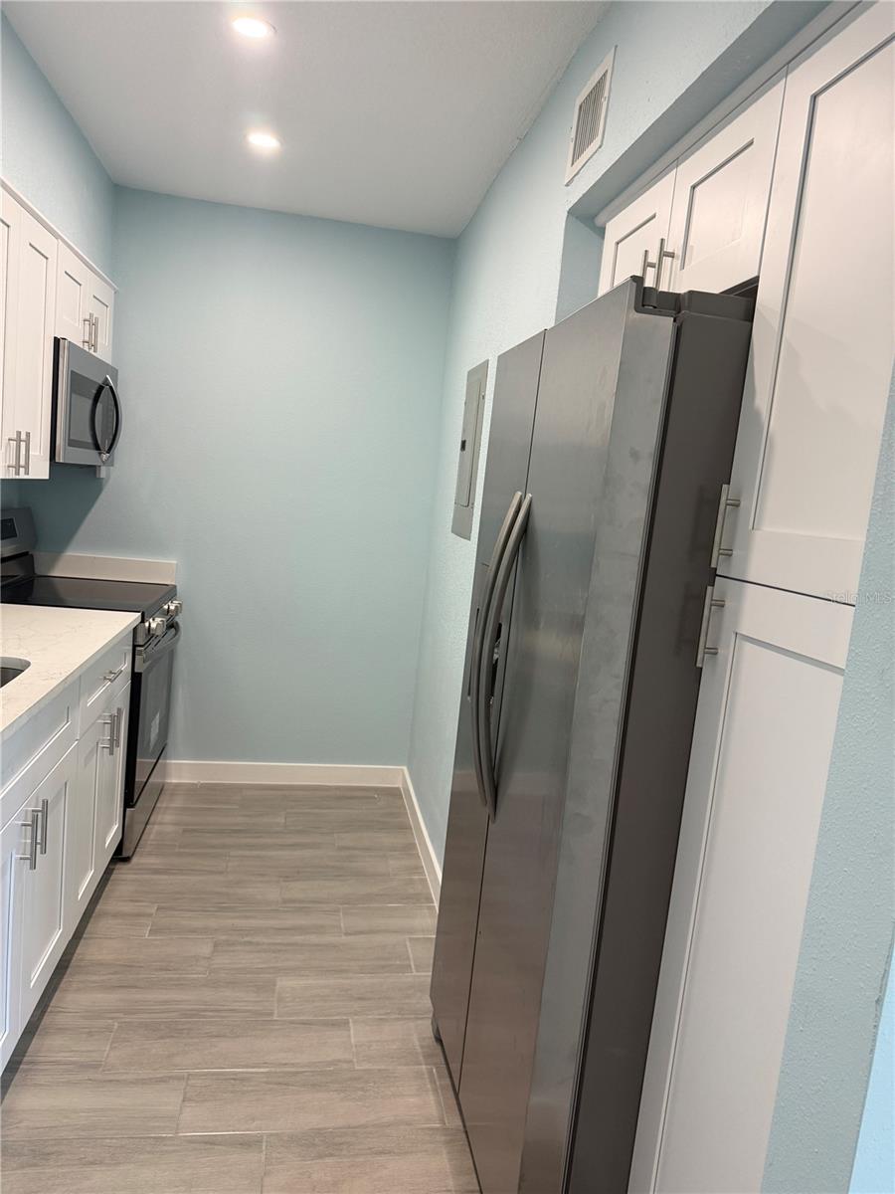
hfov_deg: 56.8
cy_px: 597
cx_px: 448
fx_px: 827
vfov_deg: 71.6
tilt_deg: -7.1
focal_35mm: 24
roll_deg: -5.3
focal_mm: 6.76
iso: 160
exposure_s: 1/120
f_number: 1.78
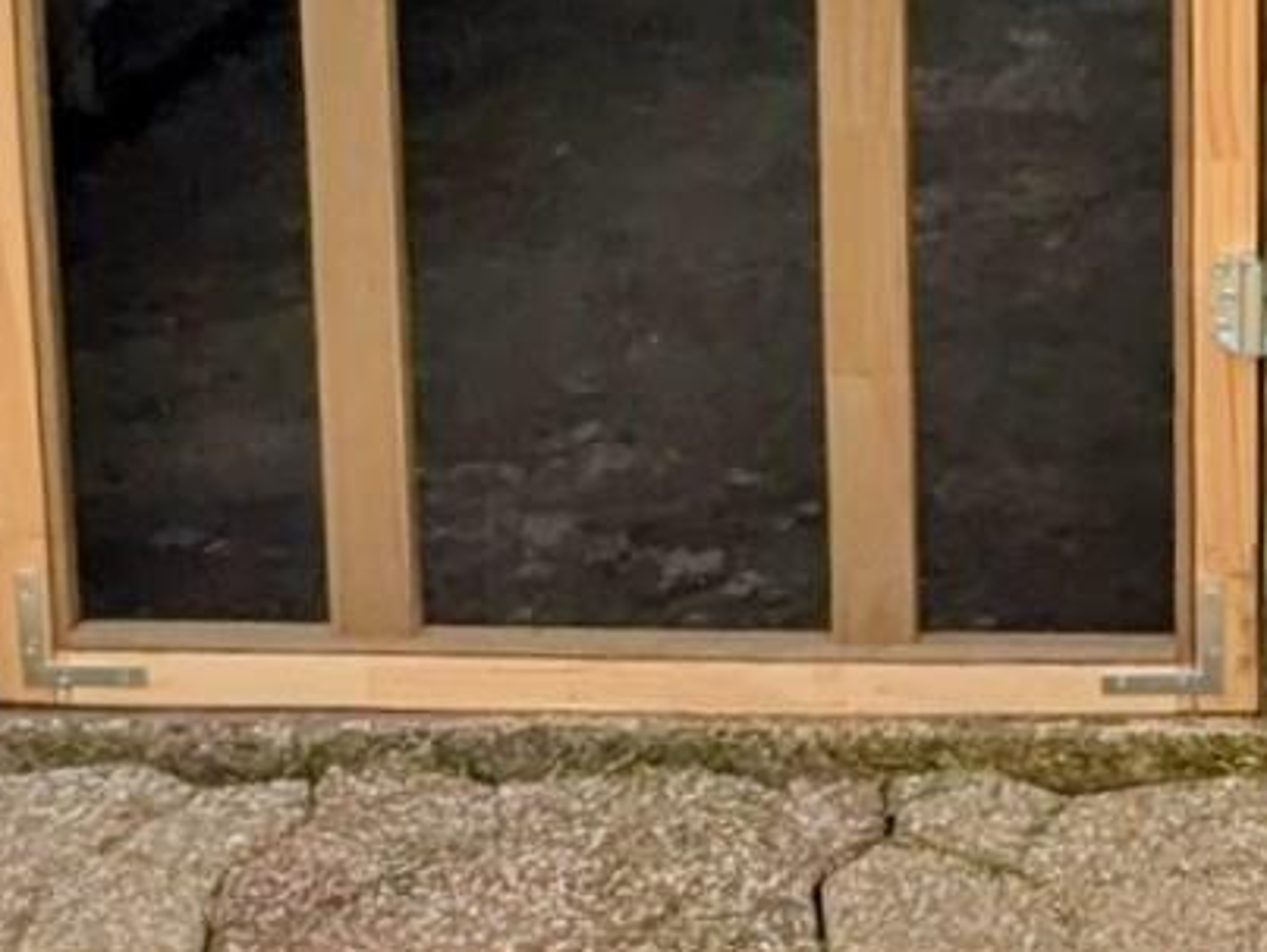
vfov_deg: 14.2
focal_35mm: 99
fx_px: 3627
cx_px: 1663
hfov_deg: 18.4
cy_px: -386
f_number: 2.2
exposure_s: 1/1976
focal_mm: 2.35
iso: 55
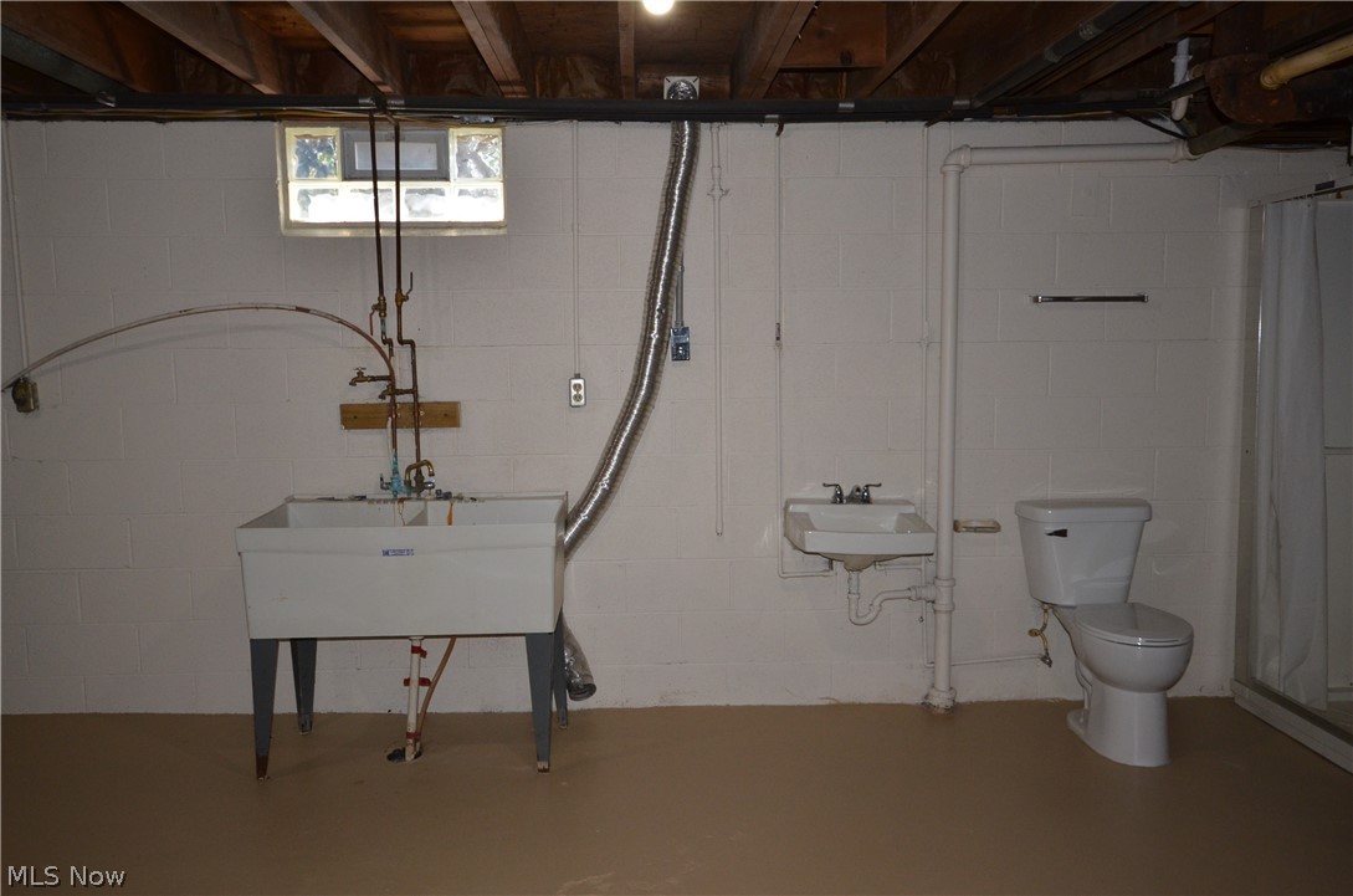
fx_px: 1125
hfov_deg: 62.0
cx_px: 676
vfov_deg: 43.4
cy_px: 448
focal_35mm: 30
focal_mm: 20
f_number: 5.6
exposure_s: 1/60
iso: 800
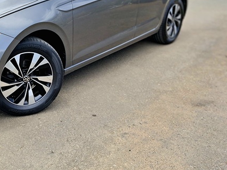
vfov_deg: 28.3
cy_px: 25
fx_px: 328
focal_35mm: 50
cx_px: 15
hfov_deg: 35.5
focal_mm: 5.54
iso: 50
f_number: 1.8
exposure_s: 1/1667
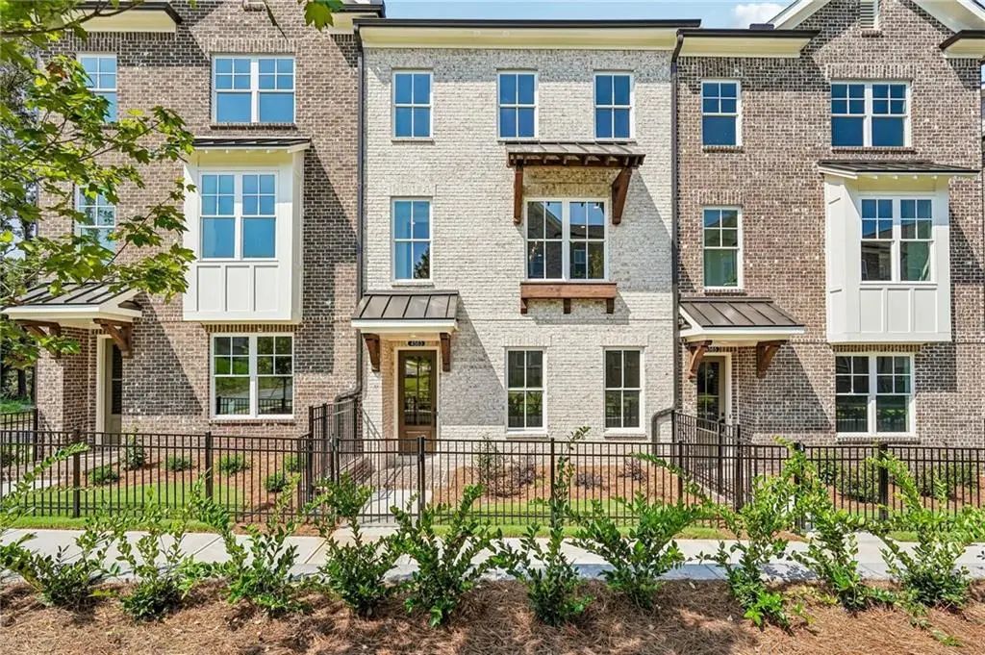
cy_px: 328
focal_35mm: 16
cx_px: 492
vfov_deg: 73.7
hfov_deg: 96.8
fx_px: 437
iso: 800
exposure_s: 1/2500
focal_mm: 16
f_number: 8
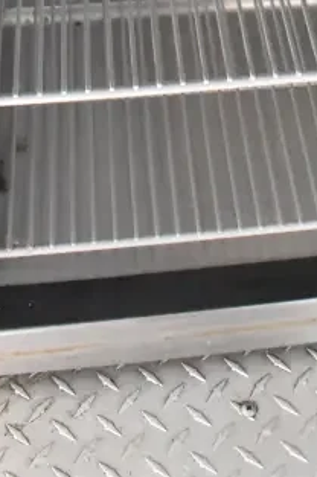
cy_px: -205
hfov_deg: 17.1
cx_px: 268
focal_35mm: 79
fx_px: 1046
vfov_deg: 22.0
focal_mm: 18
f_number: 5.6
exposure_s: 1/125
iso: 6400
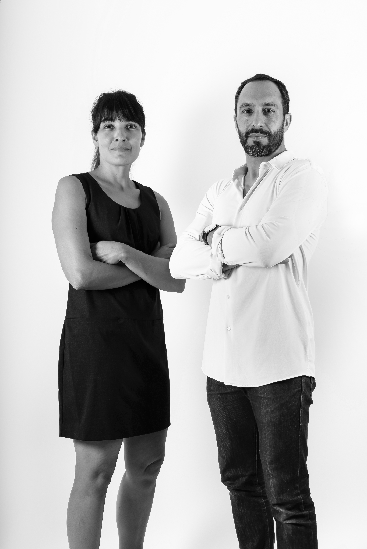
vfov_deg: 44.5
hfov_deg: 30.6
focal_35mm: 44
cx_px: 184
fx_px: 672
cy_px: 274
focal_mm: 44
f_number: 4.5
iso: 640
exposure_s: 1/200
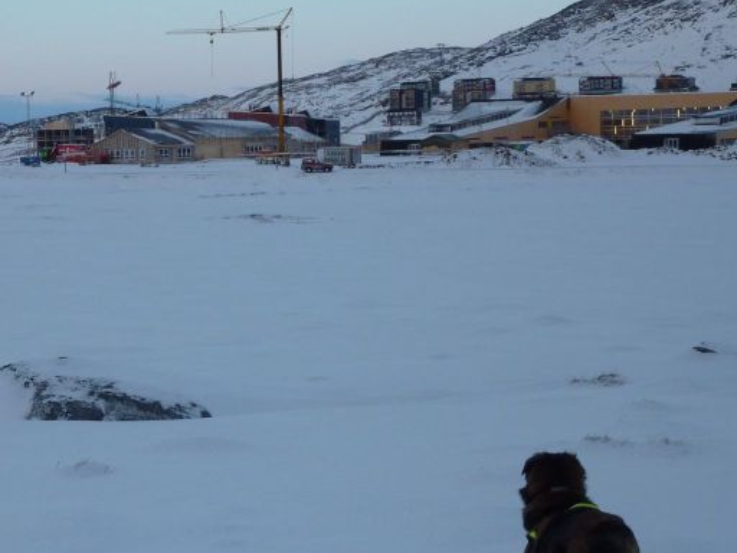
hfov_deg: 22.5
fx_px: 1831
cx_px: 184
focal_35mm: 86
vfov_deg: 17.1
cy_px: 347
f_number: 3.9
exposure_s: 1/125
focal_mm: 9.1
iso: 80
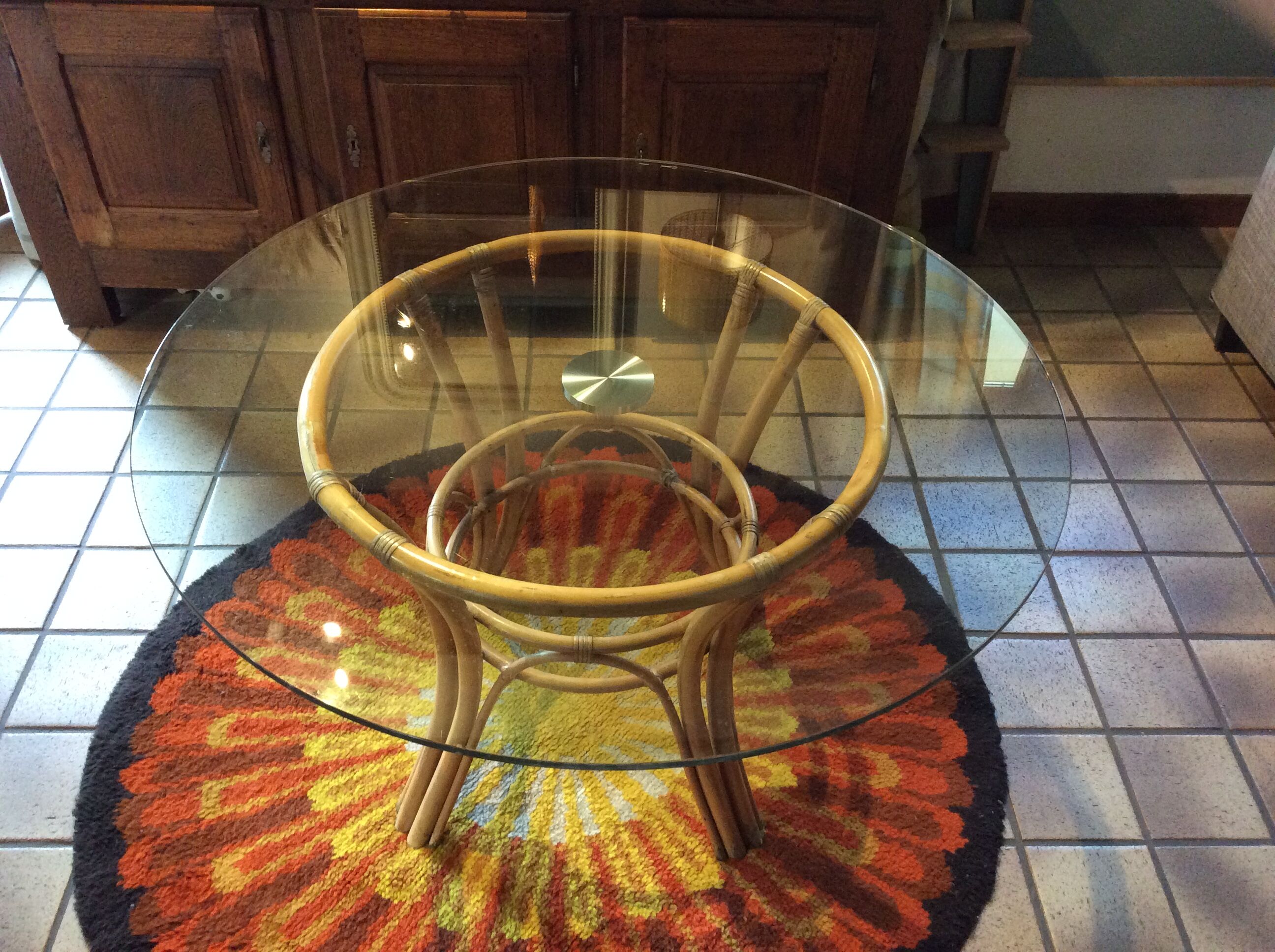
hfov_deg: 56.9
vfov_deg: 44.1
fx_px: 1177
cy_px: 476
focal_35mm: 32
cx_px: 638
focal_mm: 3.3
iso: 250
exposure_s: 1/25
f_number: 2.4
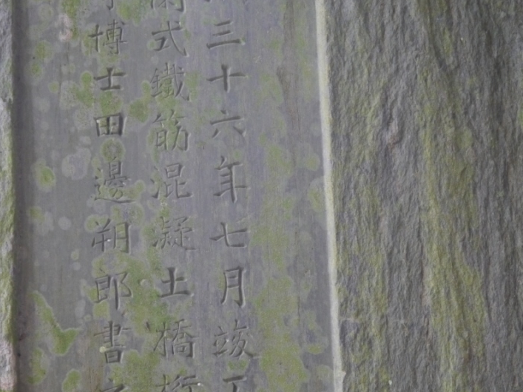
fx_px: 1269
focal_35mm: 84
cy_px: 188
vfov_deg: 17.6
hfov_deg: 23.3
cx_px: 227
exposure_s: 1/25
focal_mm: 29
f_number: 4.9
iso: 1600
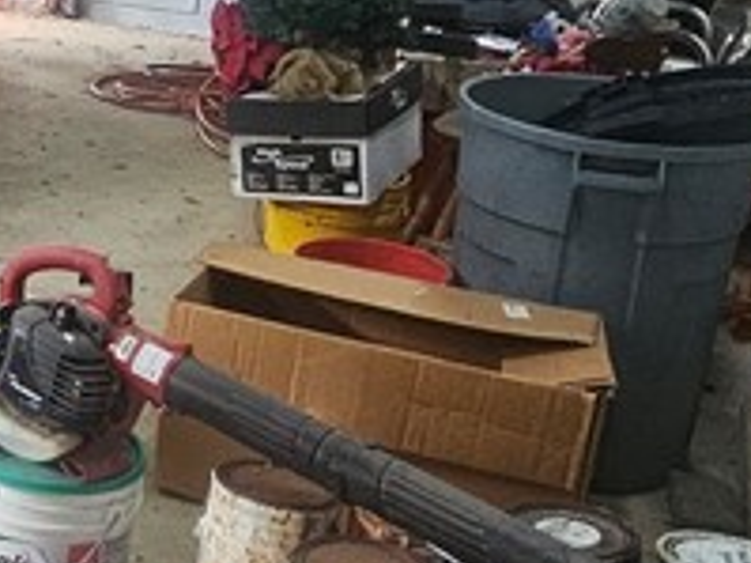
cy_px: 79
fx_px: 1453
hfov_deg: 24.5
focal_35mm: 67
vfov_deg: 21.5
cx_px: -279
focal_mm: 2.2
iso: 320
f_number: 2.2
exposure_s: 1/60
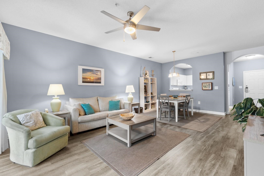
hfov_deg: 100.4
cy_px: 88
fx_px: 110
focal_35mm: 15
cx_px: 132
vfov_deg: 77.3
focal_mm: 10
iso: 100
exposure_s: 1/3
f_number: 4.5
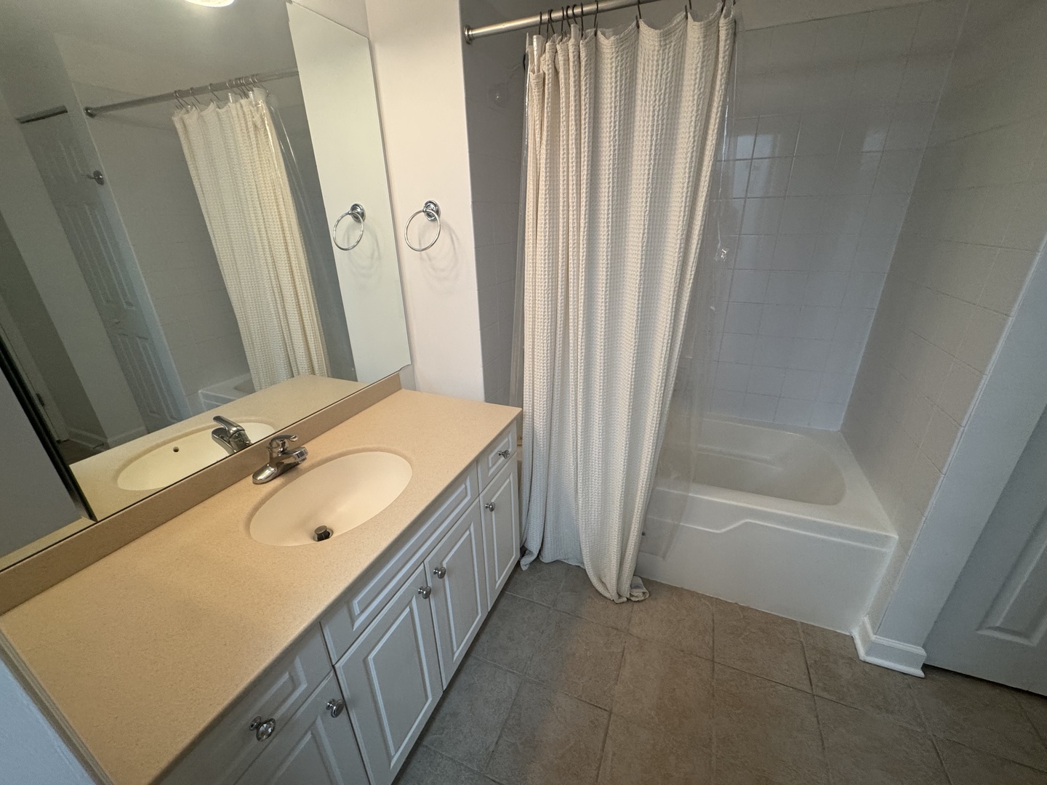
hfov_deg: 102.1
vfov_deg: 85.7
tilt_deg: -22.5
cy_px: 392
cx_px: 524
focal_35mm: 14
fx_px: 423
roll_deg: +1.6
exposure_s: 1/120
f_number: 2.2
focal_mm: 2.22
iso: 200
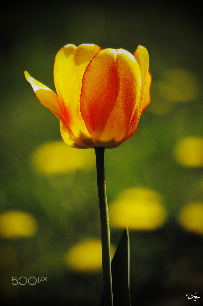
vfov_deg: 6.5
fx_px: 2669
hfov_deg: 4.4
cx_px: 102
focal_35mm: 315
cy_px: 153
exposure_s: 1/350
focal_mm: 210
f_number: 6.7
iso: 200
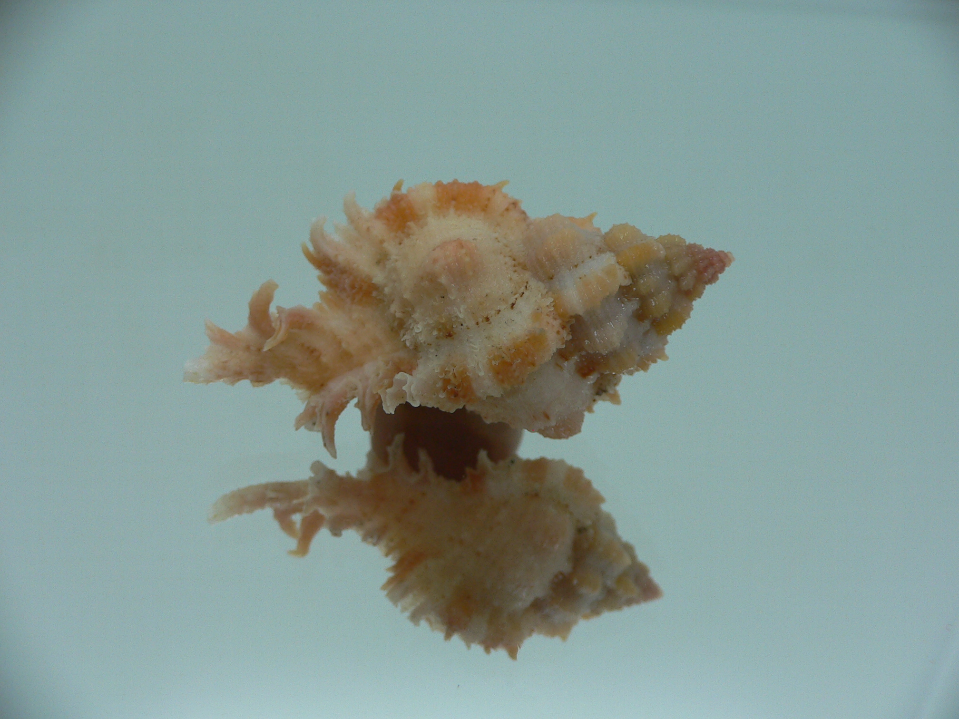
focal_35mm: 35
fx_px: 970
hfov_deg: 52.6
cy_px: 360
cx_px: 480
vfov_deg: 40.7
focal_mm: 4.6
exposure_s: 1/60
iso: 80
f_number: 2.8
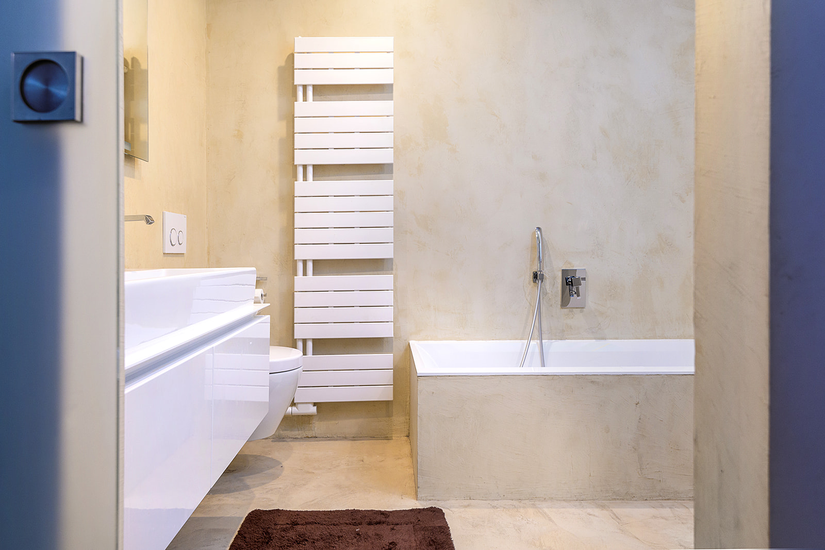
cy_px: 275
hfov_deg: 73.7
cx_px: 412
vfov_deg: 53.1
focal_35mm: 24
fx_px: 550
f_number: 6.3
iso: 1250
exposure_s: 1/13
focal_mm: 24
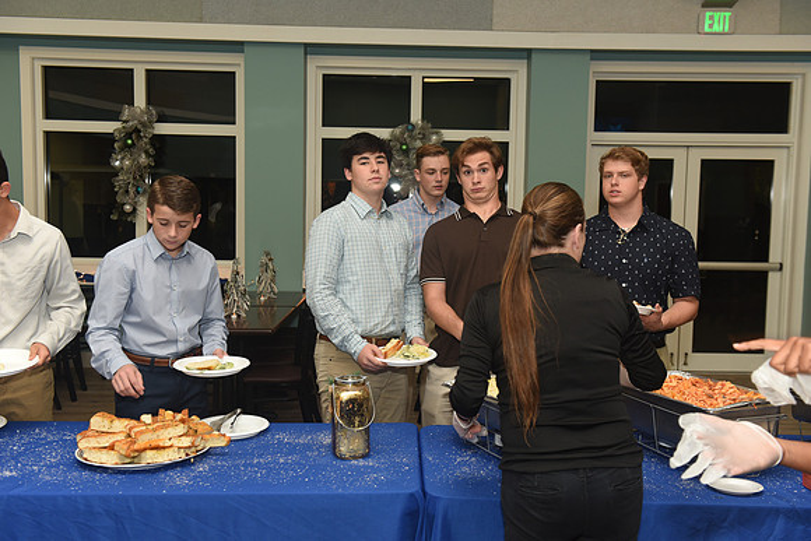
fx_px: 856
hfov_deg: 50.7
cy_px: 270
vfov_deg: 35.1
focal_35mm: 38
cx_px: 406
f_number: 5
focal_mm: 38
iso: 1000
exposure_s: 1/80
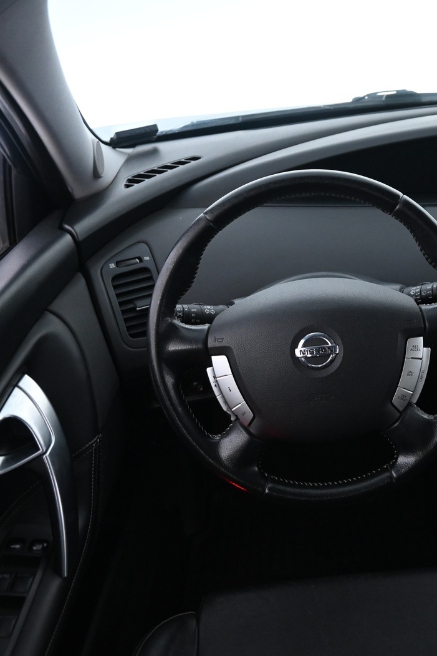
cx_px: 350
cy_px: 331
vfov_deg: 51.9
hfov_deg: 34.8
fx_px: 673
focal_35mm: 37
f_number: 3.5
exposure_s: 1/25
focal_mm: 16
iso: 1400
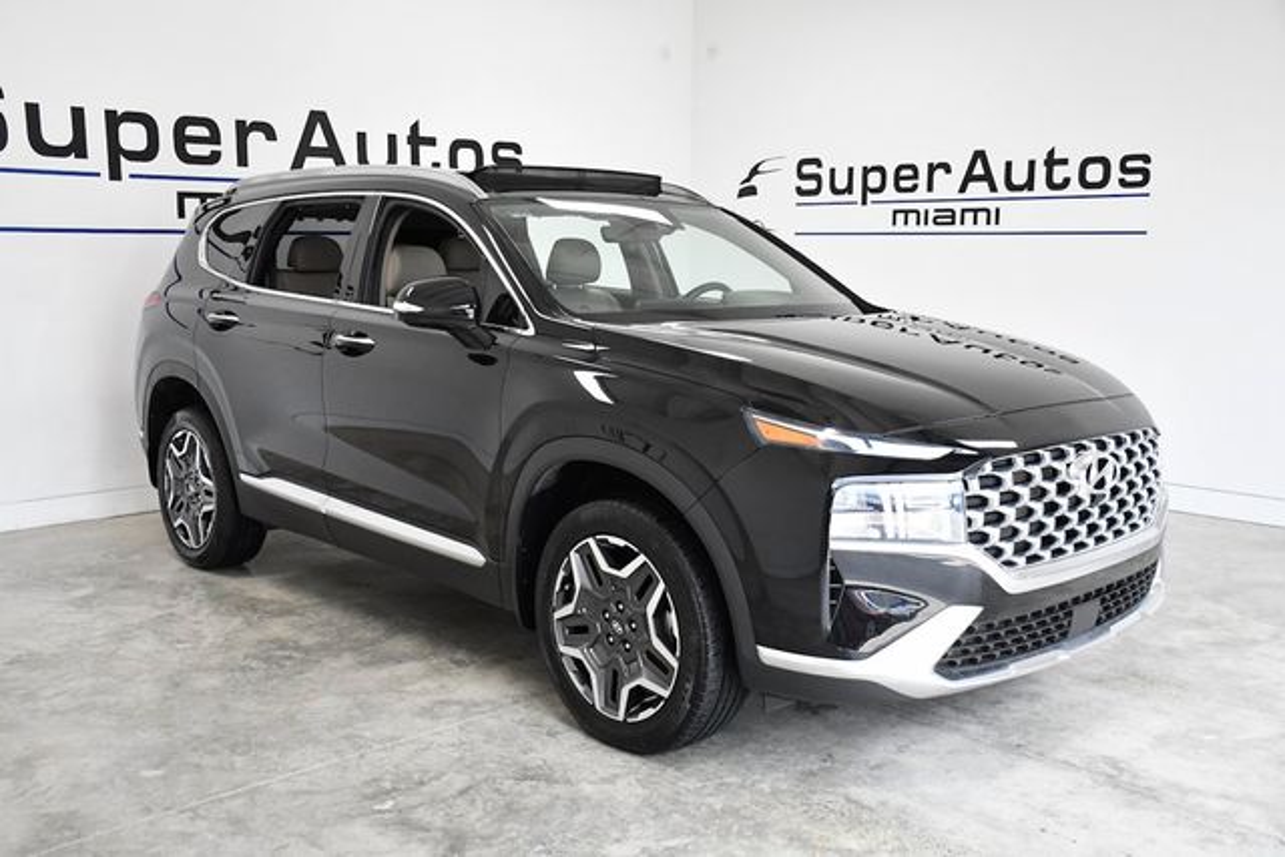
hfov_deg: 55.8
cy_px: 428
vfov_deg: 38.9
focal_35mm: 34
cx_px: 642
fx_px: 1214
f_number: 4.5
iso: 2500
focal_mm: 23
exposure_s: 1/1000
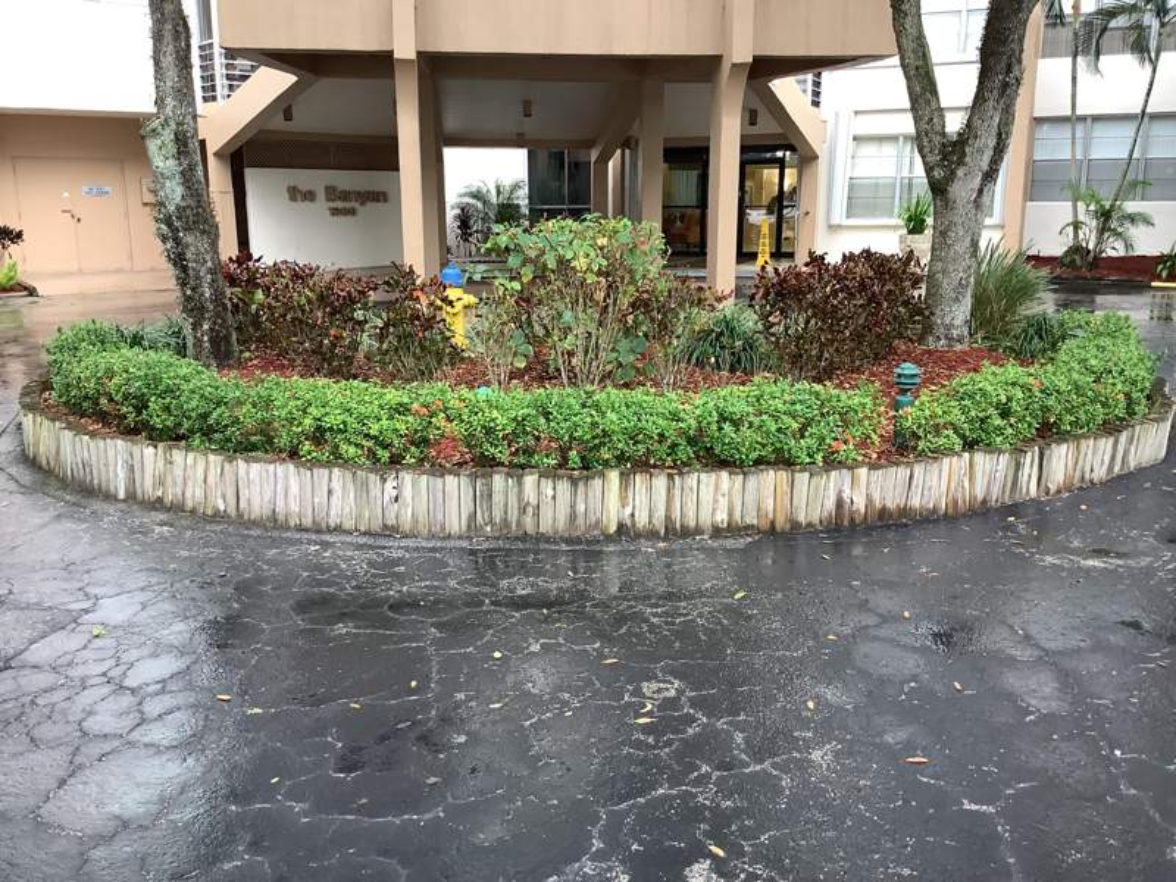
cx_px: 588
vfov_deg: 45.4
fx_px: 1053
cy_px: 441
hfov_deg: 58.4
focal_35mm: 31
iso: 100
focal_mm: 3.3
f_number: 2.4
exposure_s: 1/60
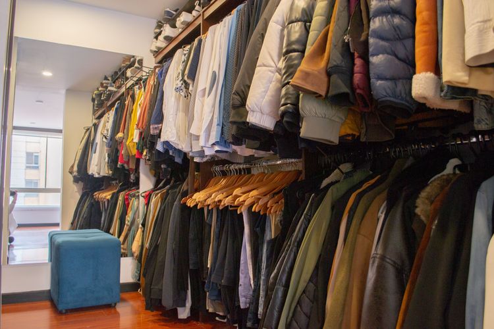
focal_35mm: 27
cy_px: 164
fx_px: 370
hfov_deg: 67.4
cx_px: 247
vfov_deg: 47.9
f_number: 4.5
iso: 100
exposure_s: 1/10
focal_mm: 18
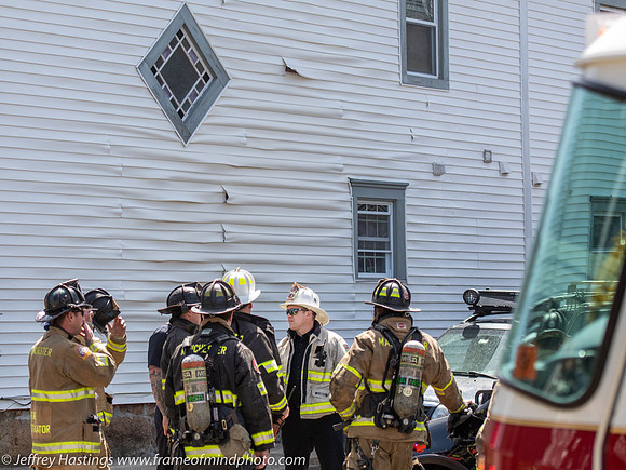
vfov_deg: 12.5
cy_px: 225
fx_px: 2140
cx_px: 259
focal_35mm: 118
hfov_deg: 16.6
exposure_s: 1/5000
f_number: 3.5
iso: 1000
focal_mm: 70
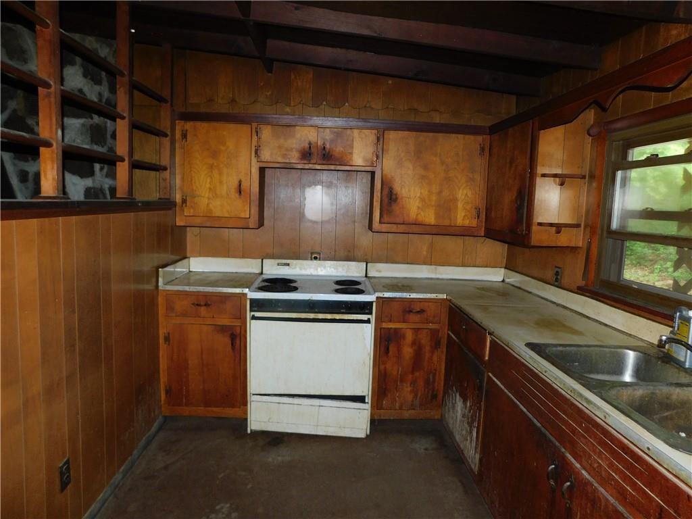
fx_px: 460
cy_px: 260
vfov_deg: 58.9
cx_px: 346
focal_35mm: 23
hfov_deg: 73.9
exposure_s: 1/30
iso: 200
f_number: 3
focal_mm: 4
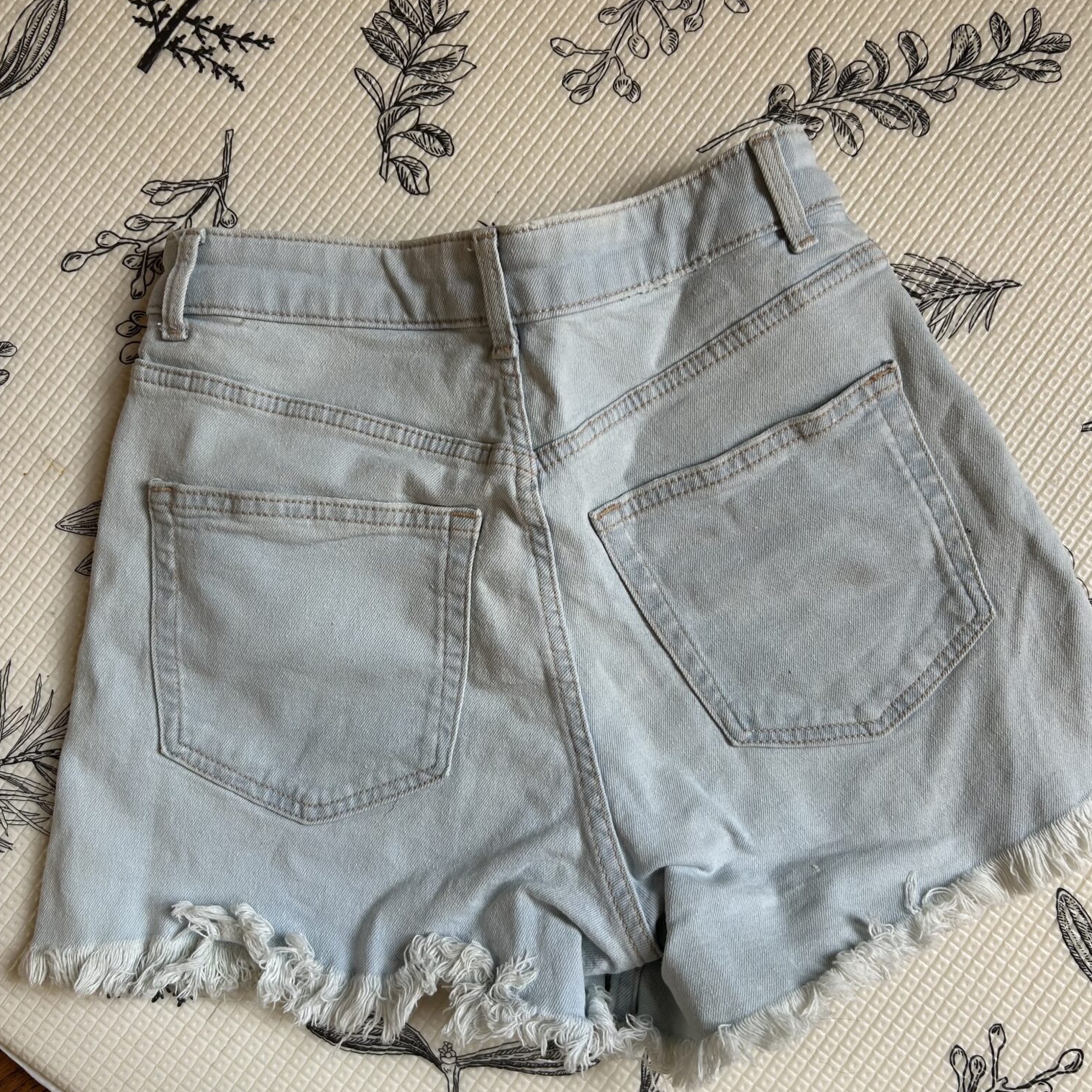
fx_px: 1106
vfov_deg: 52.5
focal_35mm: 31
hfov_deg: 52.5
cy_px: 558
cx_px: 545
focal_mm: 5.7
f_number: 1.5
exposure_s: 1/136
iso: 32
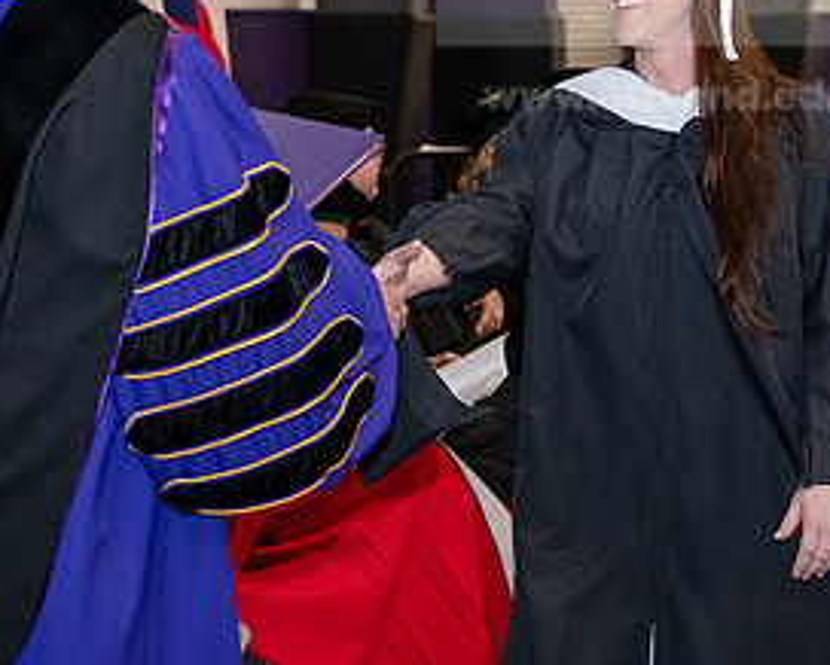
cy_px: 160
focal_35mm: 140
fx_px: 3442
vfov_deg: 11.0
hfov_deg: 13.7
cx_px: 345
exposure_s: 1/200
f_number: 5
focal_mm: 70
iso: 2500
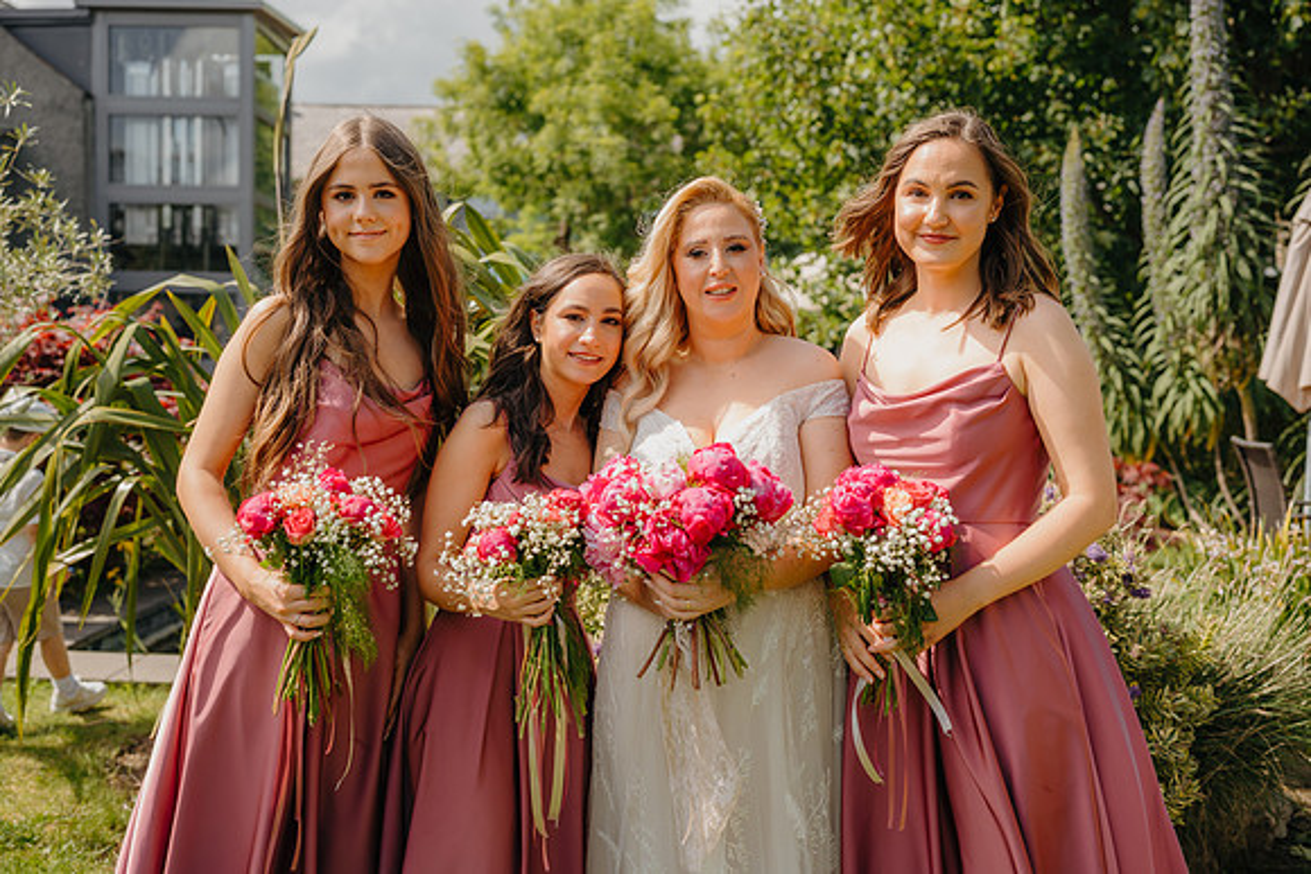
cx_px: 639
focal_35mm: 36
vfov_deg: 36.8
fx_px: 1314
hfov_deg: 53.0
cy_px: 435
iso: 100
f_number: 2.8
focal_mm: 35
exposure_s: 1/800
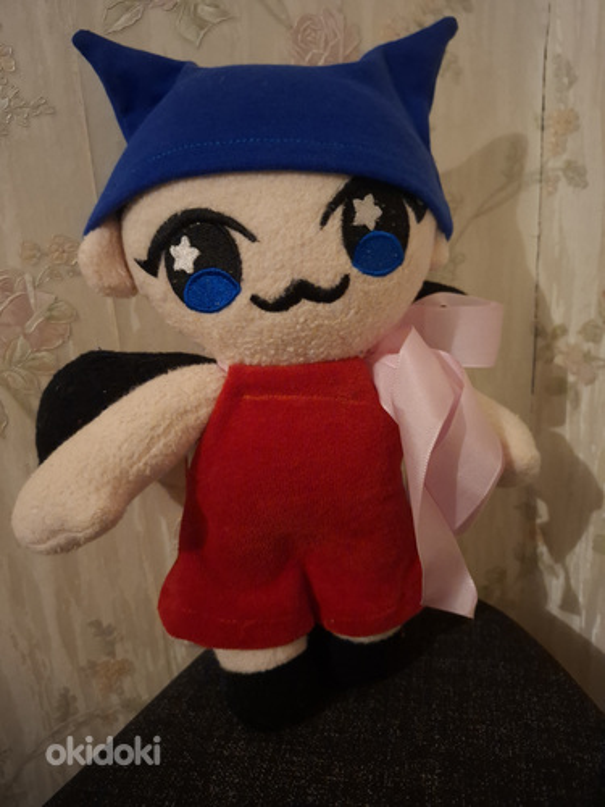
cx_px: 302
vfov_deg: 73.9
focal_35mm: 23
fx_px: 536
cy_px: 404
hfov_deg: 58.9
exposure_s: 1/20
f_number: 1.8
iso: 1250
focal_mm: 5.54
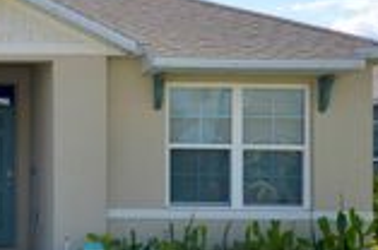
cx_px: -161
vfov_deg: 15.8
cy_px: 169
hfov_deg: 20.8
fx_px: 901
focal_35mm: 86
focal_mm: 18
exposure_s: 1/250
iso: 100
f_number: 9
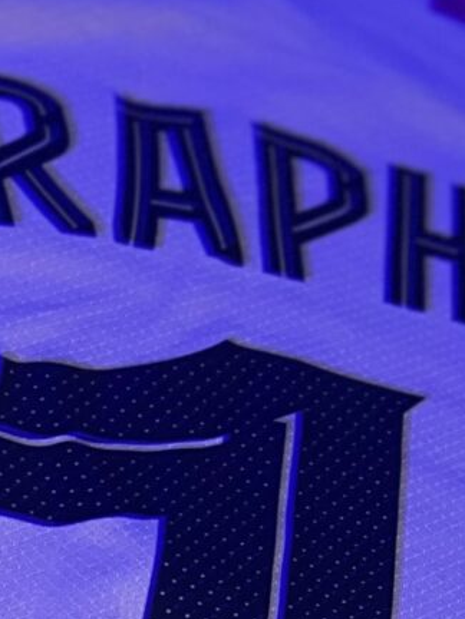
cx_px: 504
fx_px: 2758
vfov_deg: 12.5
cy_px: 741
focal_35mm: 154
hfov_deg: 9.5
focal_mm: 5.7
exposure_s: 1/4
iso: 32
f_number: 1.5
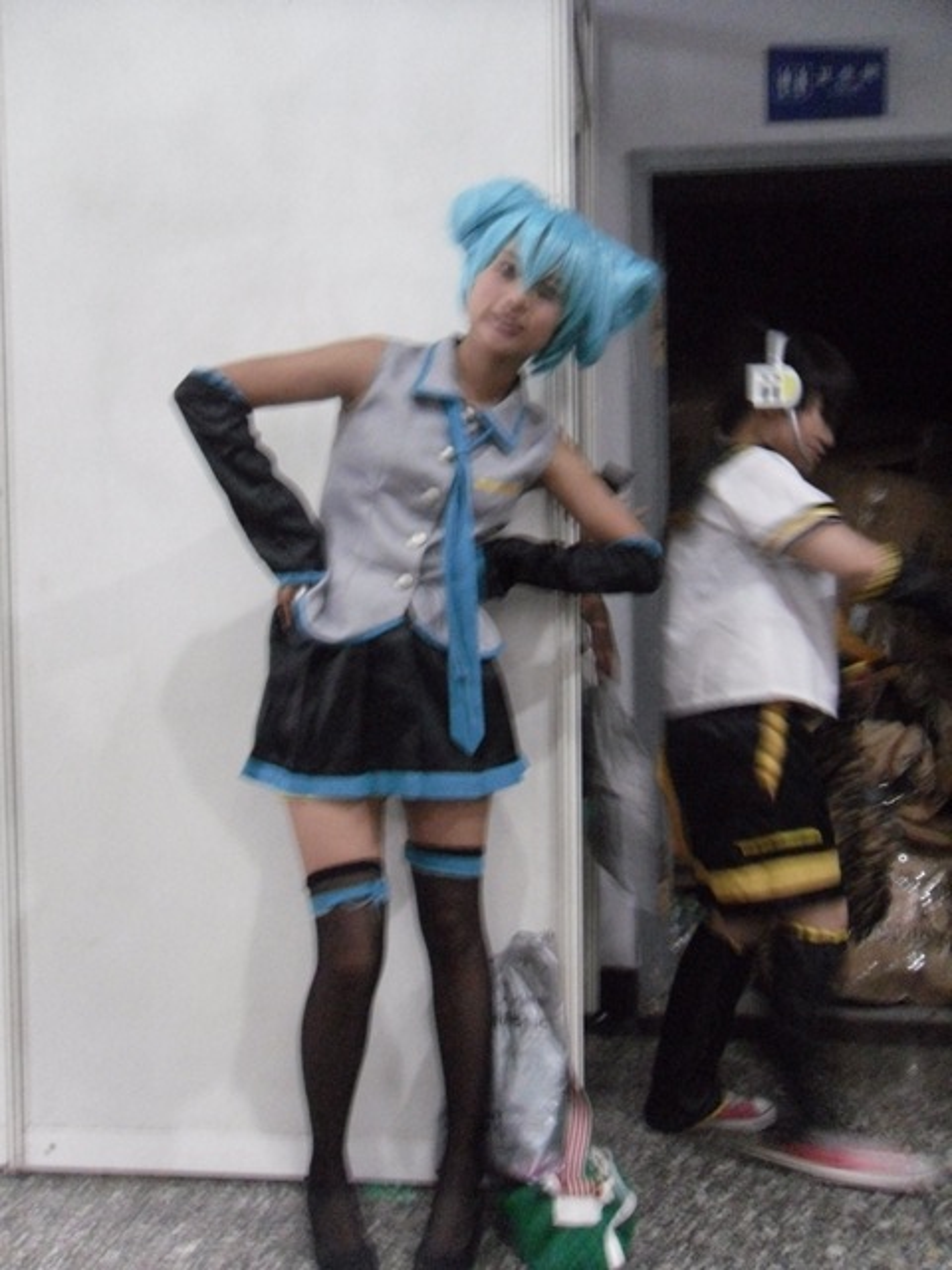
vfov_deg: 42.1
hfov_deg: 32.2
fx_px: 1650
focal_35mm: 45
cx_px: 476
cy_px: 635
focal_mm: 6.3
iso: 800
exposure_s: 1/9
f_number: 3.5
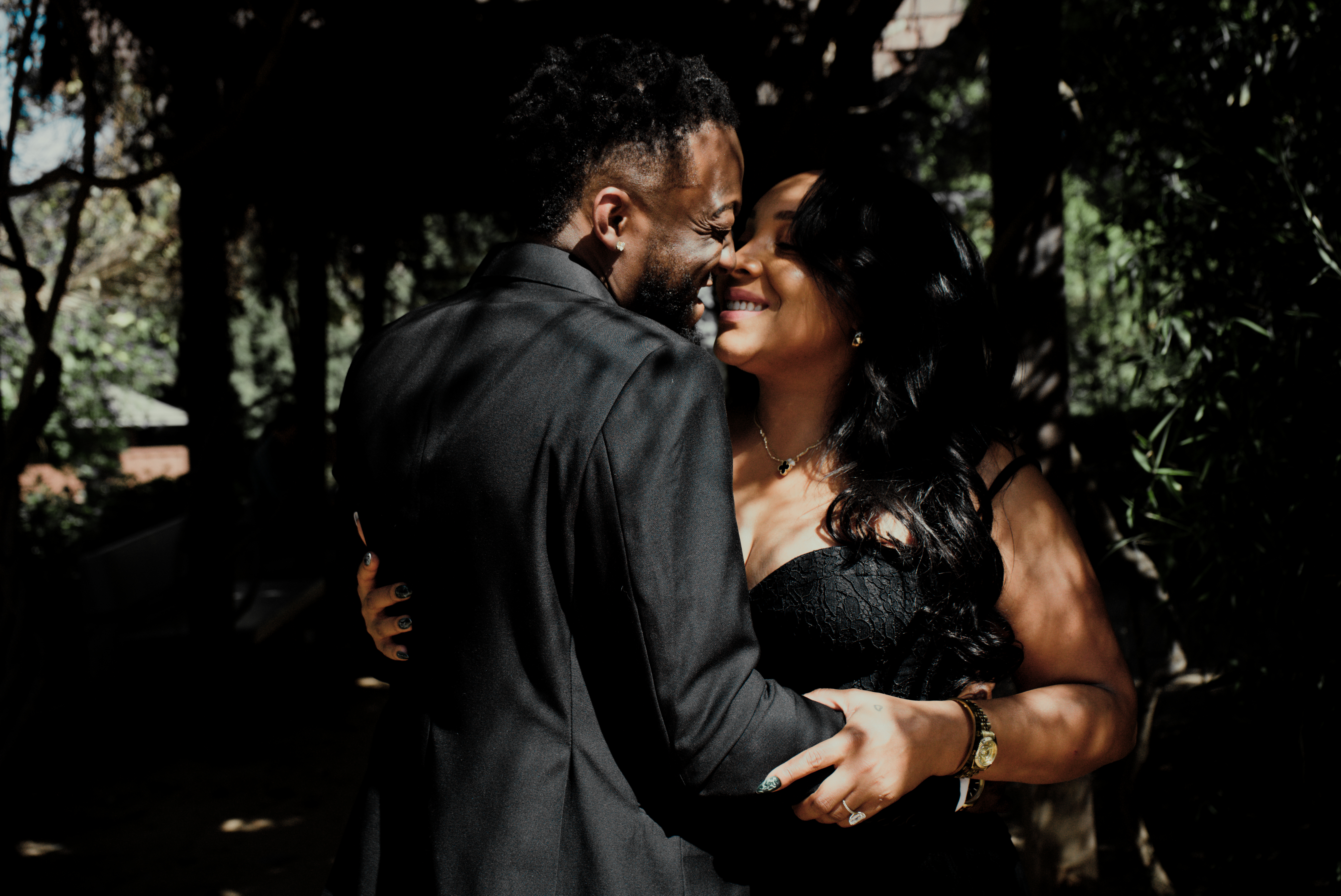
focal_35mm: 56
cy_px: 448
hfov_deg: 35.6
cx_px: 670
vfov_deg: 24.2
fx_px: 2087
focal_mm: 56
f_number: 7.1
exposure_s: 1/400
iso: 800
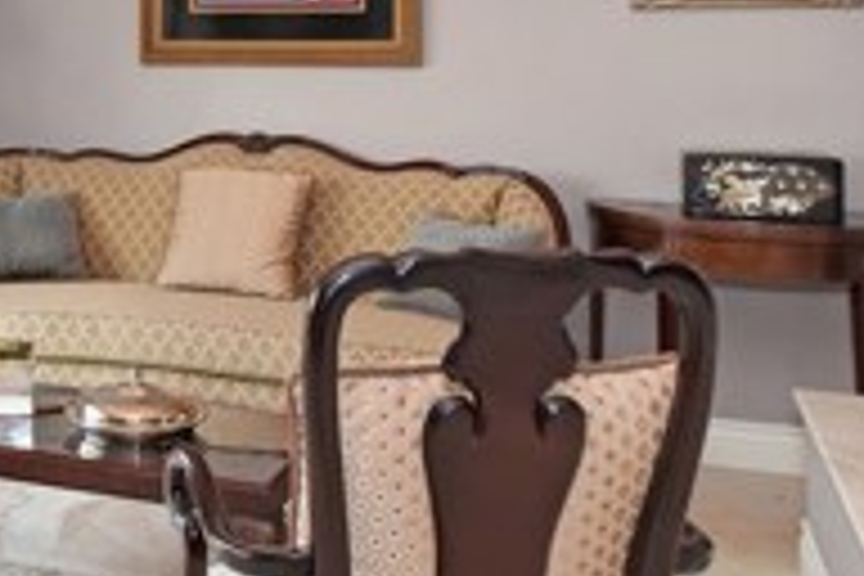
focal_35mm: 50
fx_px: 1200
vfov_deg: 26.1
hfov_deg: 37.2
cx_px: 99
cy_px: 50
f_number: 8
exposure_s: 1/200
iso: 1000
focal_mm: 10
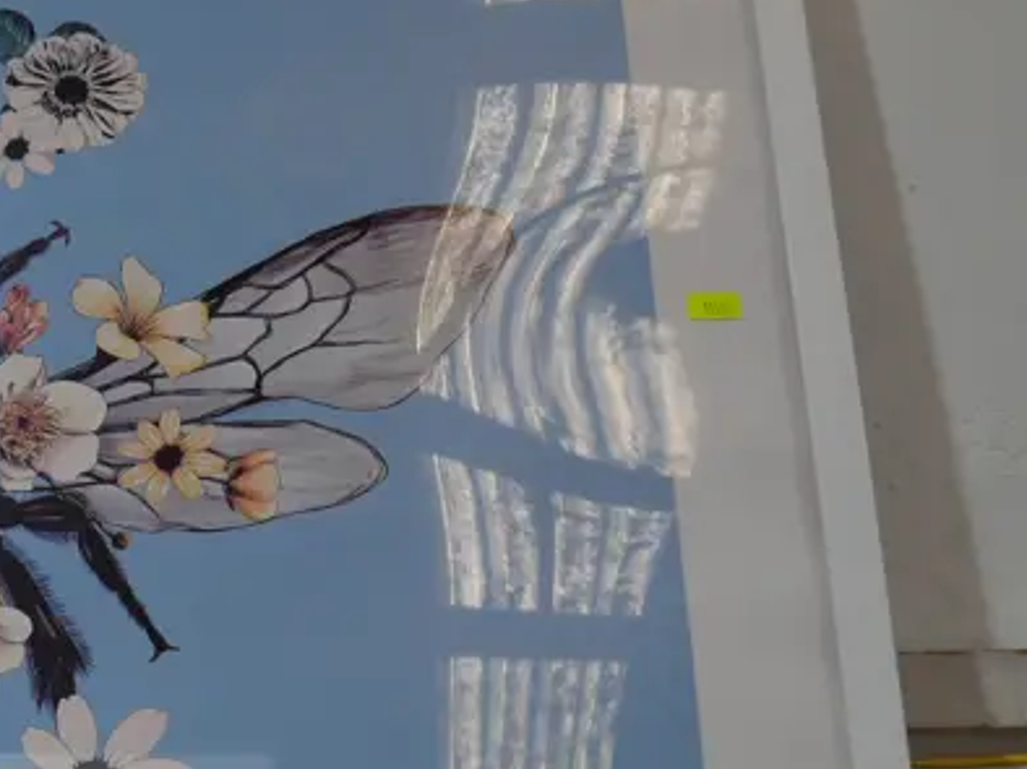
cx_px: -216
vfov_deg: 18.8
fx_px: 2313
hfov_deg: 22.9
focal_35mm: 78
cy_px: 511
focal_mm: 15
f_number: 4.5
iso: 500
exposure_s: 1/60
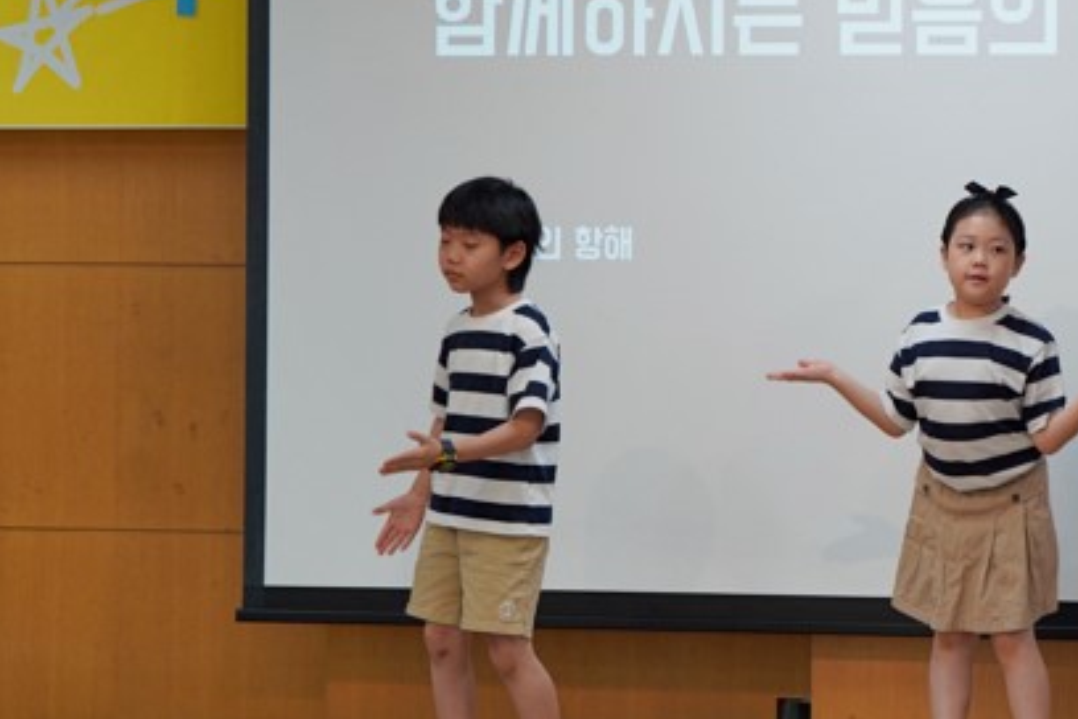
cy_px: 209
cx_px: 1139
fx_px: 5809
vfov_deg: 7.1
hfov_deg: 10.5
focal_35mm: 194
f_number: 4
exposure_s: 1/160
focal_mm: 88
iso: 500
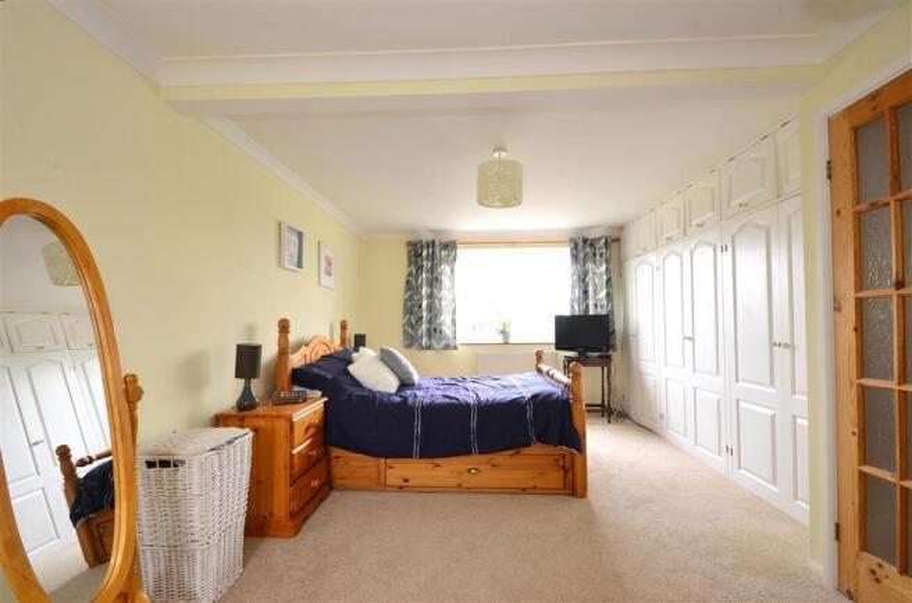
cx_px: 456
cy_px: 302
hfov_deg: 100.5
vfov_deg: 77.0
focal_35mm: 15
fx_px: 379
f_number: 11
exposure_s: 1/1.6
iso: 200
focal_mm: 10
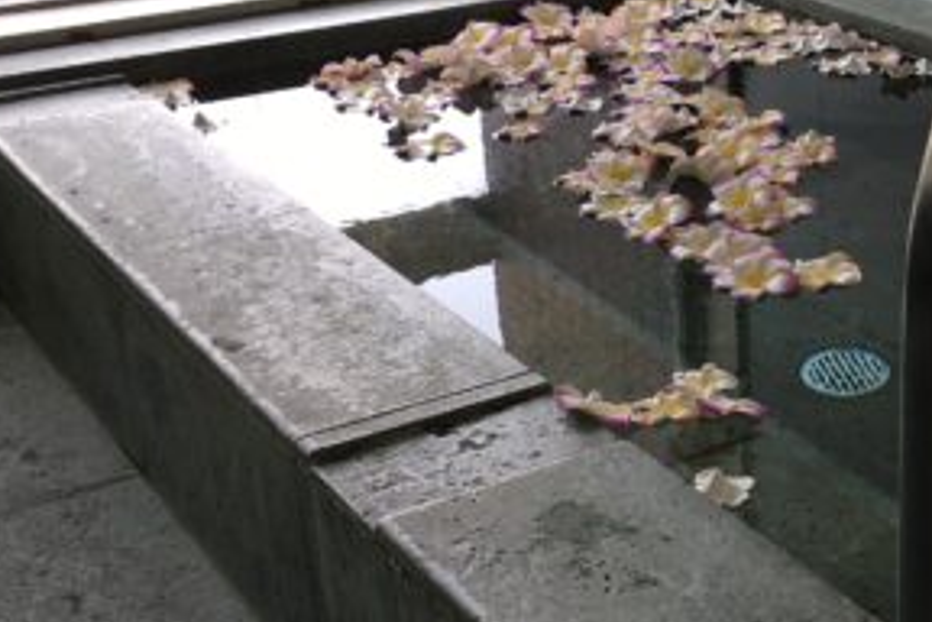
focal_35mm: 67
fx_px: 1734
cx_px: 786
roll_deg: +0.6
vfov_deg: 20.3
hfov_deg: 29.2
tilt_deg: -25.3
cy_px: 363
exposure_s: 1/120
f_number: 2.2
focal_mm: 4.15
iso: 25
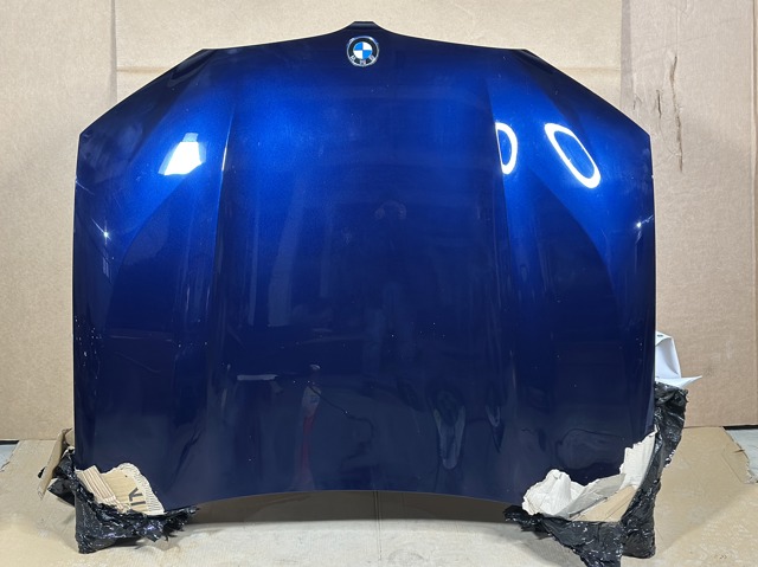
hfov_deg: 39.7
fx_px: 1050
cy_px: 284
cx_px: 379
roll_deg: +0.7
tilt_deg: -15.8
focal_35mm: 48
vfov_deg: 30.2
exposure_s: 1/33
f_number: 1.78
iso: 640
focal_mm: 6.86
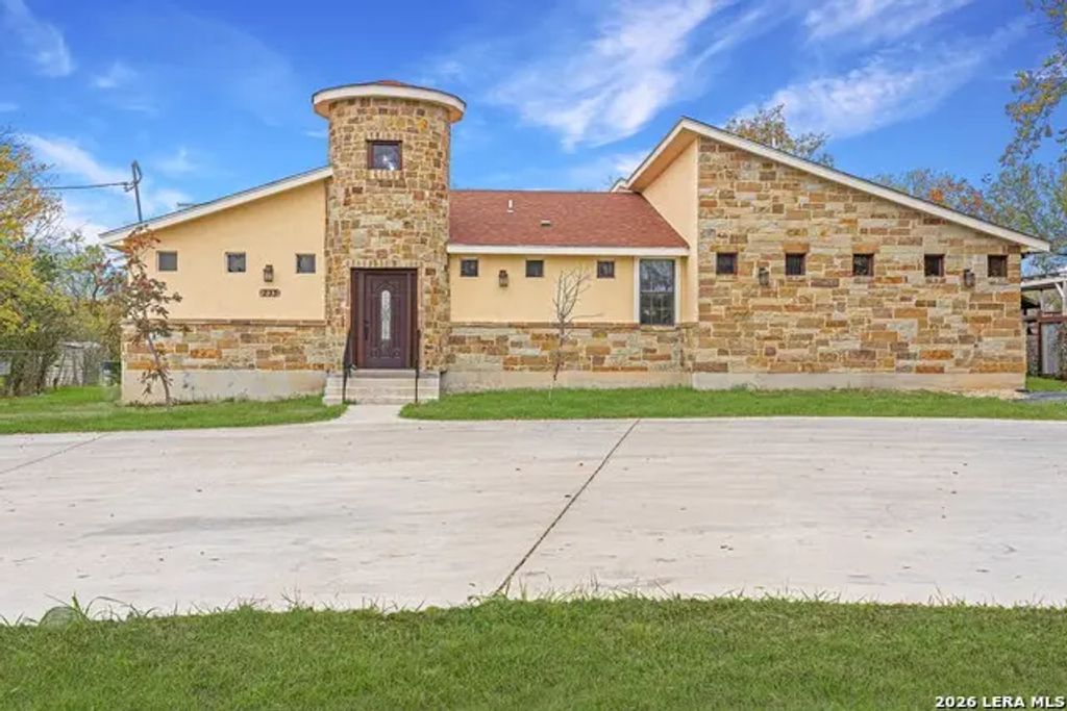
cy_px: 356
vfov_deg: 38.9
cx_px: 534
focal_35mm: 34
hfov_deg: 55.8
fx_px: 1008
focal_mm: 34
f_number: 7.1
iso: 400
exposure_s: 1/2000
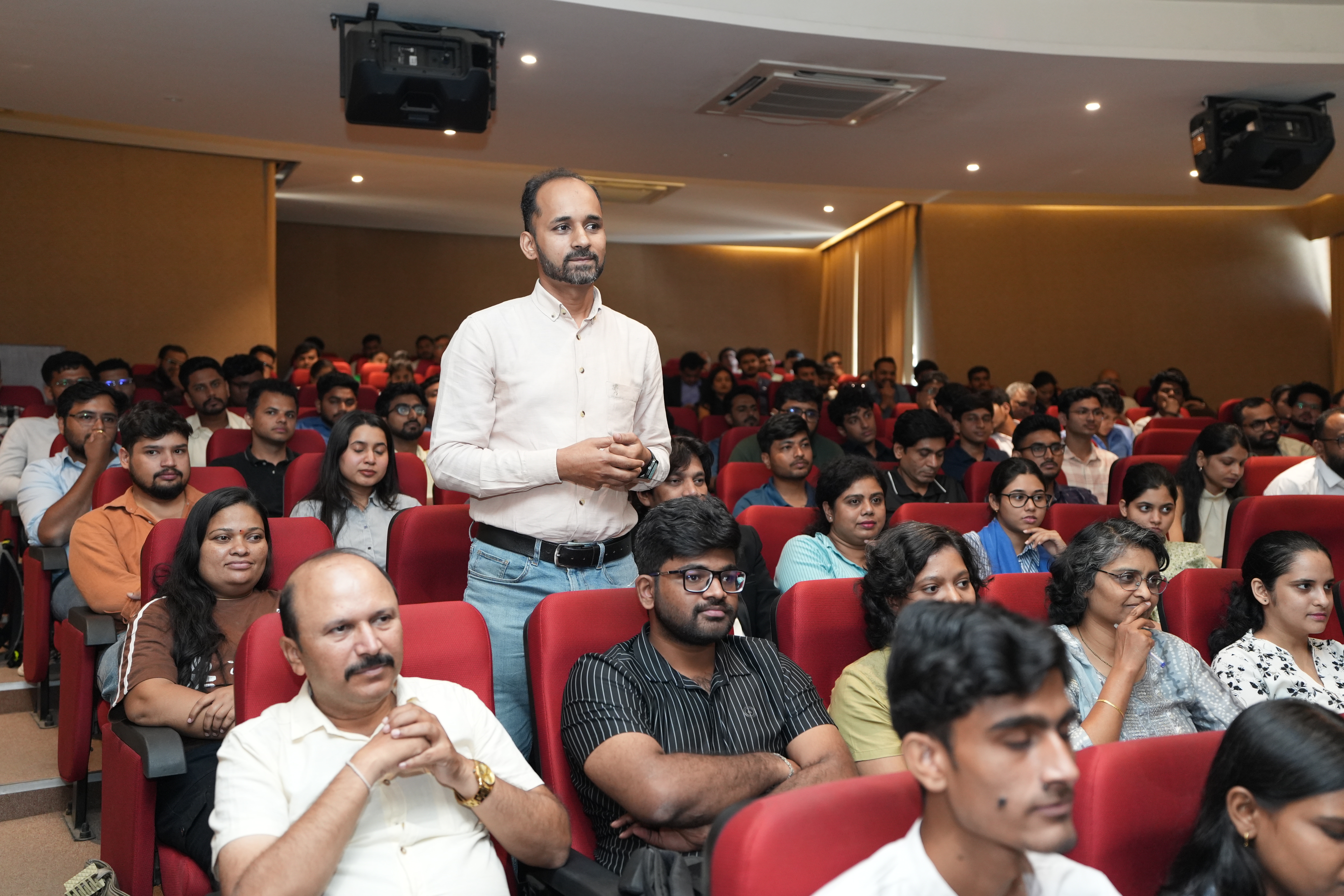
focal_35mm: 35
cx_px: 672
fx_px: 1307
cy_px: 448
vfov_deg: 37.9
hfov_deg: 54.4
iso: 2000
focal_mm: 35
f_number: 2.8
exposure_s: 1/125
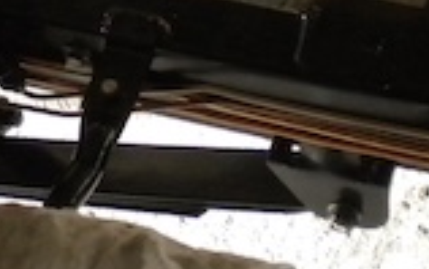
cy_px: 33
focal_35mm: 141
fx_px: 1650
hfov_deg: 14.5
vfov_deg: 9.3
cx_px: -27
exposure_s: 1/65.6
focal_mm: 6.3
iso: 400
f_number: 3.1
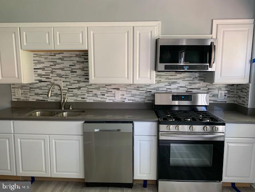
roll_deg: -0.4
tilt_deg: -7.8
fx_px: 192
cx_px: 128
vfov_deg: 53.1
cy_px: 96
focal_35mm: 26
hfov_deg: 67.3
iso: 160
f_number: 1.8
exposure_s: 1/60
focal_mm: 4.25
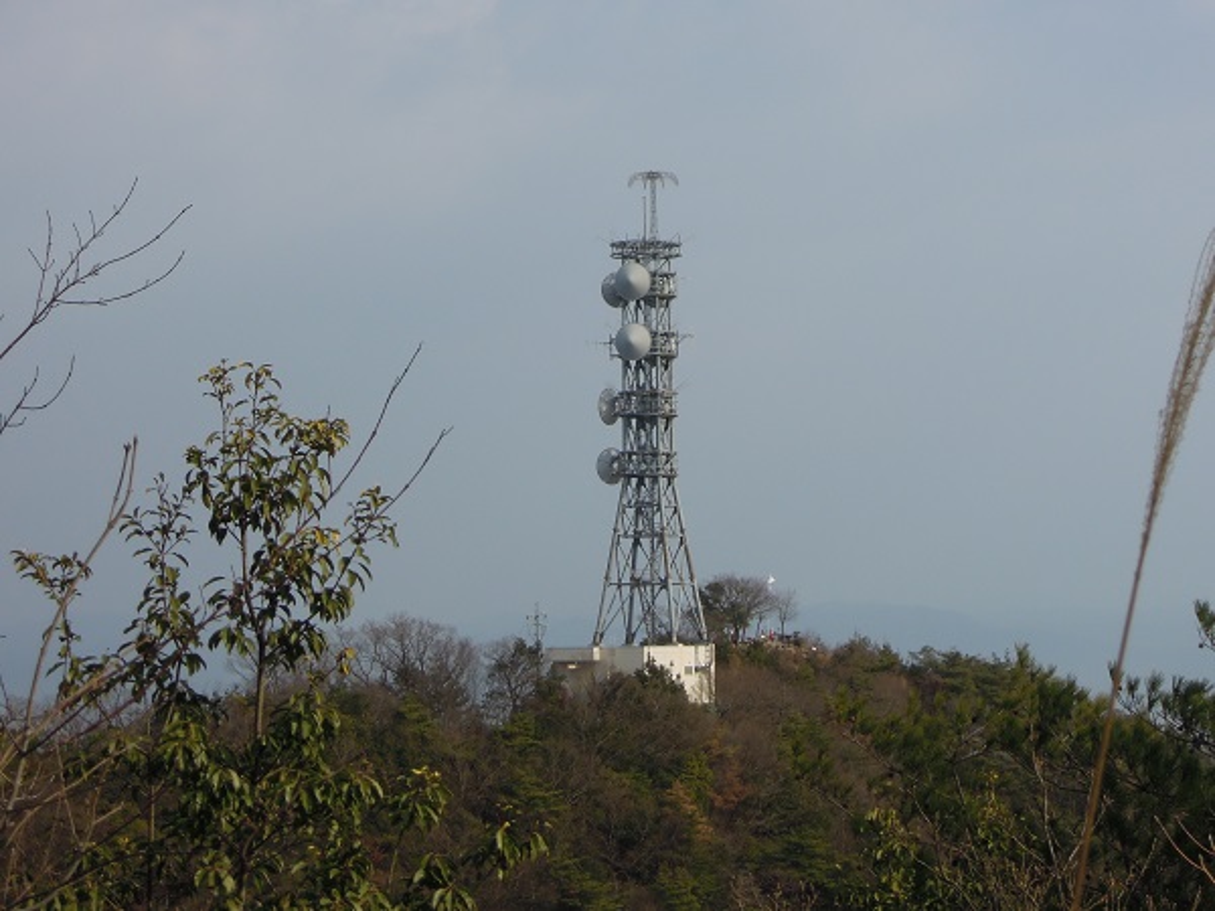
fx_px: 3510
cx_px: 608
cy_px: 456
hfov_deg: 19.6
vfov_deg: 14.8
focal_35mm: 100
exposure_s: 1/1000
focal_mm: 17.9
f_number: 5.5
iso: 160
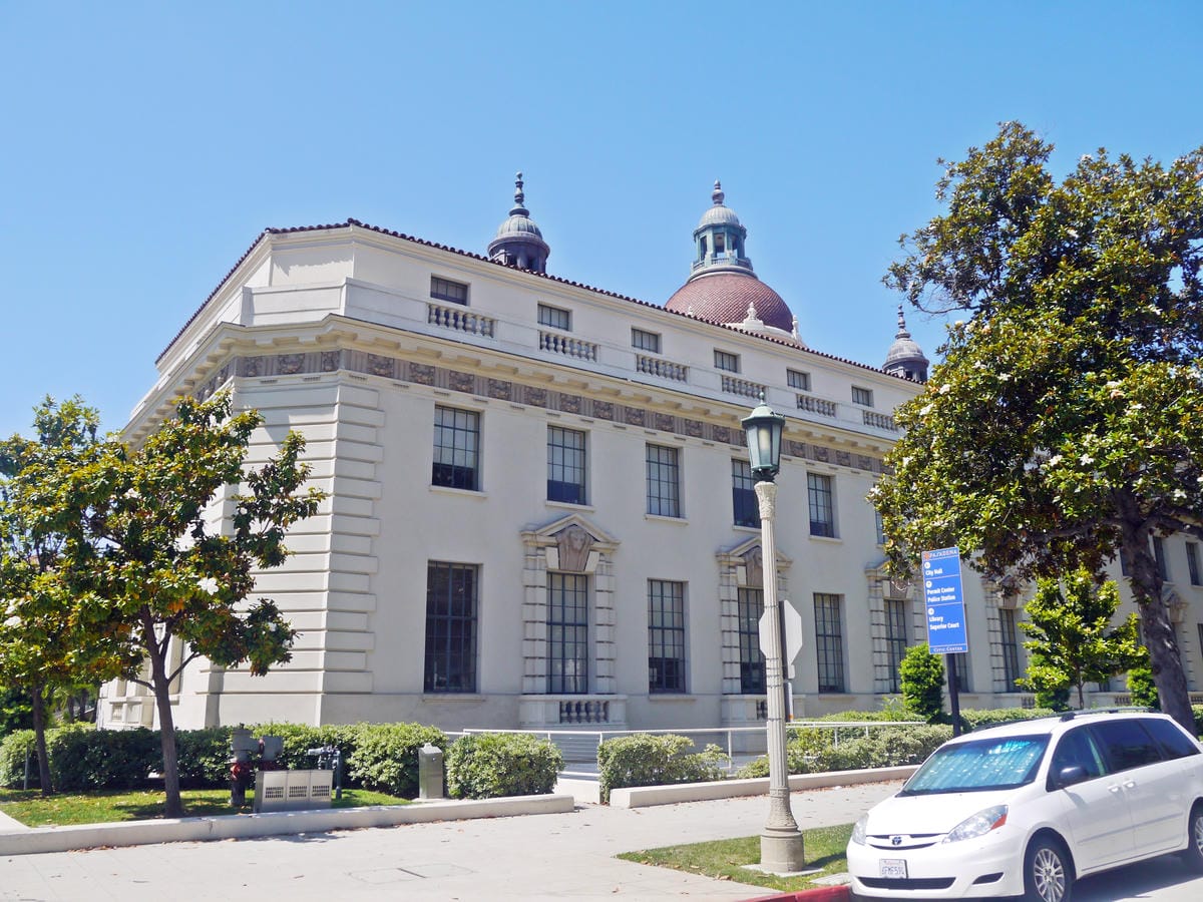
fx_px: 973
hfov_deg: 63.4
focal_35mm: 28
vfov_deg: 49.7
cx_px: 602
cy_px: 451
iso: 160
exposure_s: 1/400
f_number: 8
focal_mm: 14
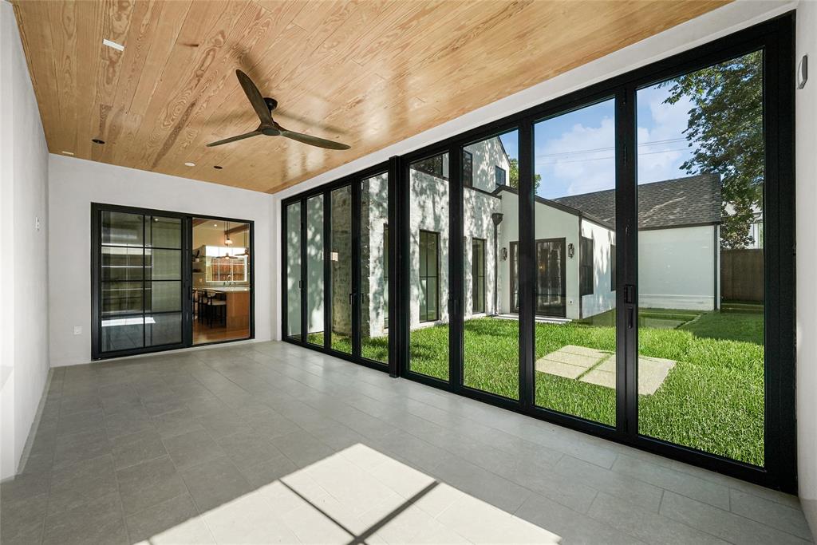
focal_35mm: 14
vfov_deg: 81.2
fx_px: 318
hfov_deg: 104.2
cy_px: 272
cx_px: 408
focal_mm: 14
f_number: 8
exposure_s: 1/320
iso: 1600
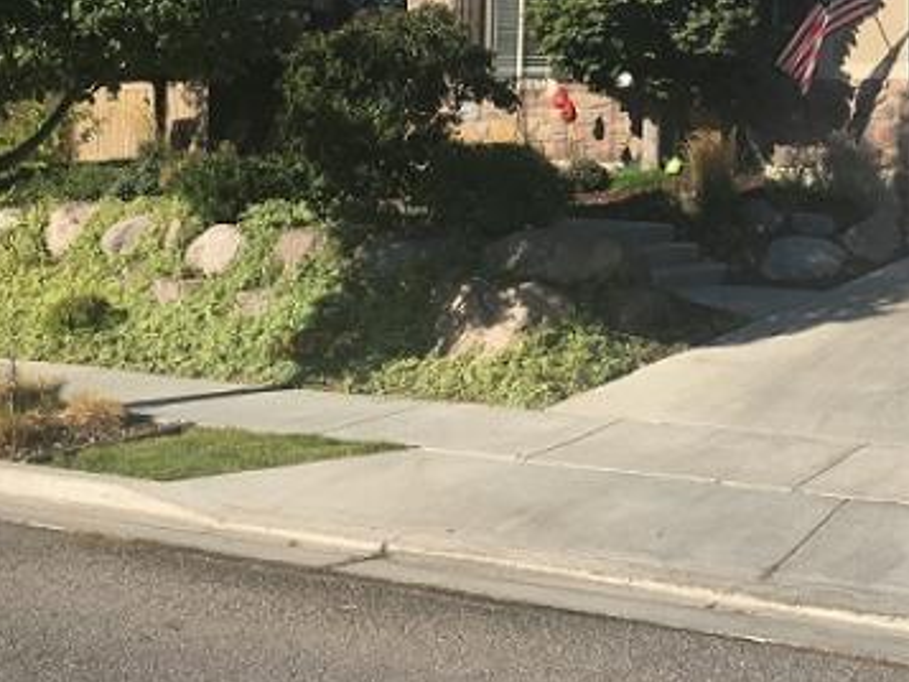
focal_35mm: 52
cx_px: 772
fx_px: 1366
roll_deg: -1.2
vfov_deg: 27.5
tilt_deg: +2.8
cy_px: 140
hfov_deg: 35.2
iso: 25
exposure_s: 1/1304
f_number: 2.2
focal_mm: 4.15
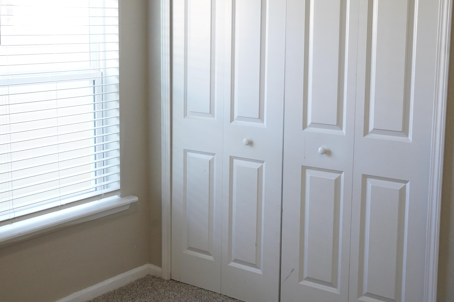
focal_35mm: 48
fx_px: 605
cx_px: 207
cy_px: 117
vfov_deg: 28.0
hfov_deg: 41.1
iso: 3200
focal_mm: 35
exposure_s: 1/60
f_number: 6.3
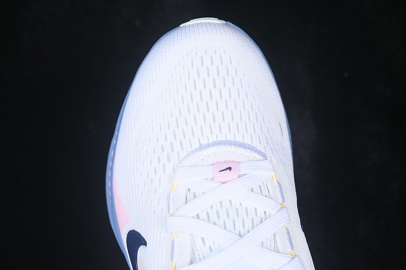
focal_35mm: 75
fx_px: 846
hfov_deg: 27.0
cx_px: 203
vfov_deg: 18.2
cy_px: 135
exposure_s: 1/80
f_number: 7.1
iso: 160
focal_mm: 50
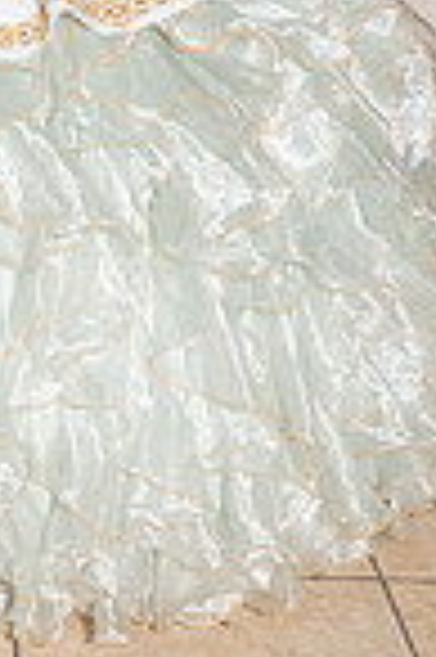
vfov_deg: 17.0
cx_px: -167
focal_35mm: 113
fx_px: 2058
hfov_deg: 11.7
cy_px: -204
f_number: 7.1
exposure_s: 1/160
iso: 320
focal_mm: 24
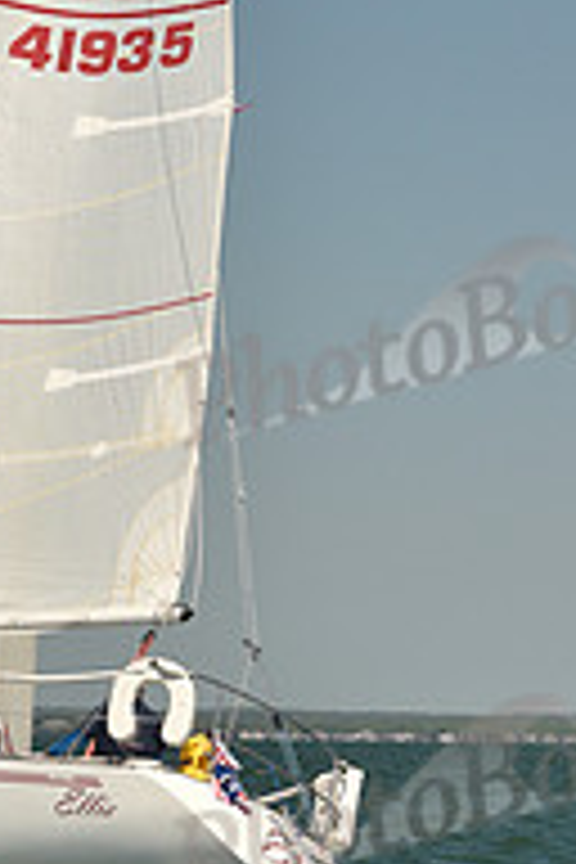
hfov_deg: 4.5
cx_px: -56
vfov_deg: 6.8
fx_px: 7247
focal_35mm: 302
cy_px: 162
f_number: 6.3
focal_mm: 100
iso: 250
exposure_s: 1/800
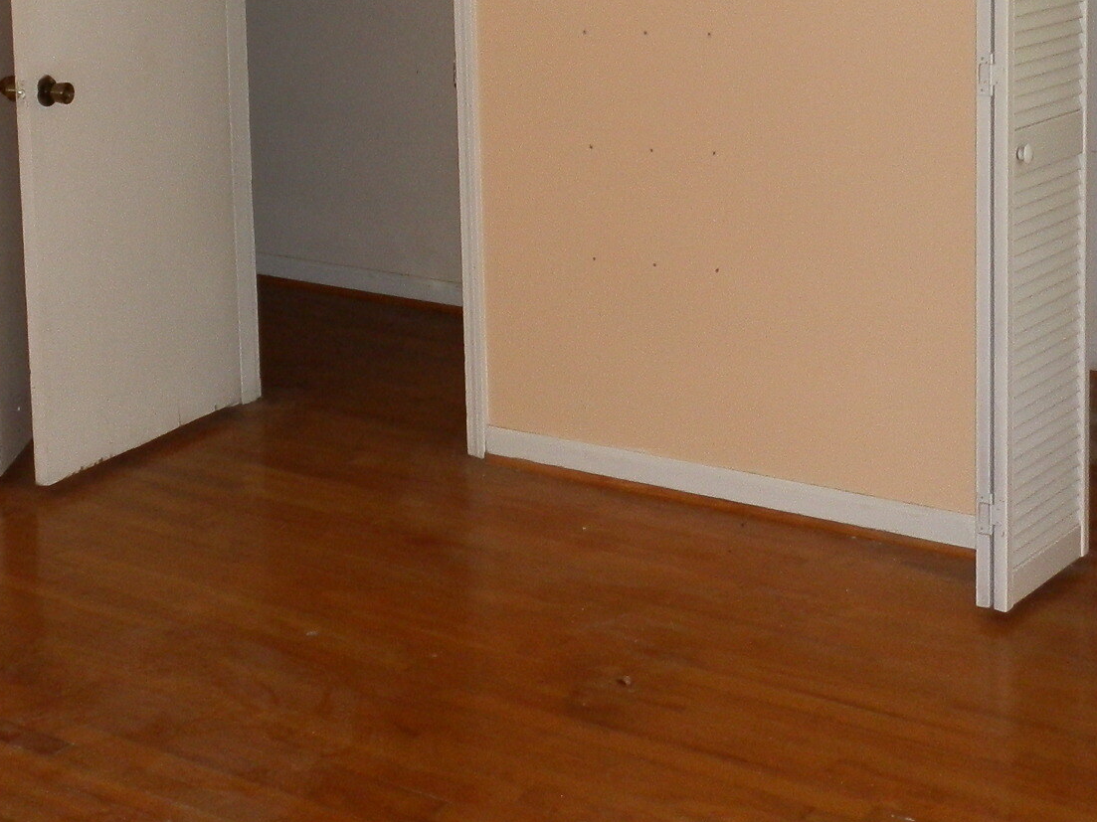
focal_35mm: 65
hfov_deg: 29.8
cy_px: 14
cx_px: 510
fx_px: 2060
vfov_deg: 21.8
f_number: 3.1
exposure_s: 1/30
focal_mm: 5
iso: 125
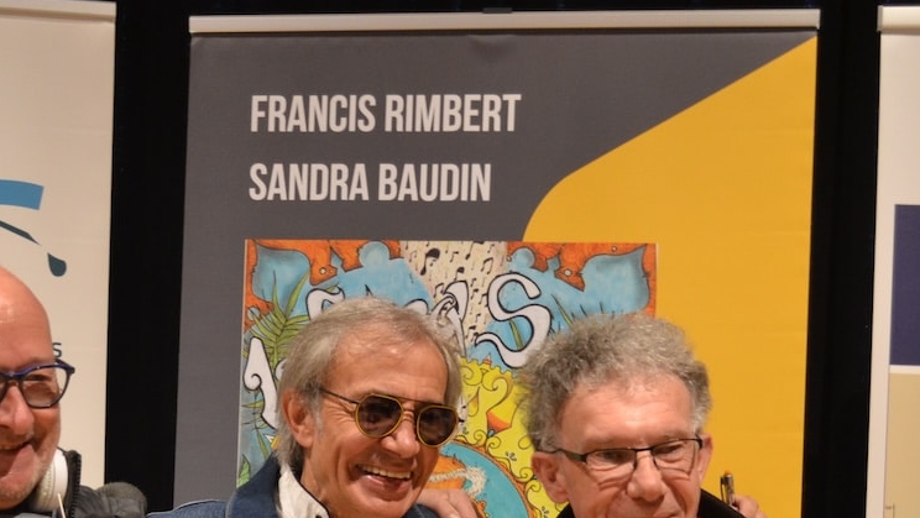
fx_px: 1855
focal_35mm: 76
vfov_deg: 15.6
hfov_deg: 27.8
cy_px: 537
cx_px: 406
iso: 1000
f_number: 4
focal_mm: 24
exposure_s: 1/15
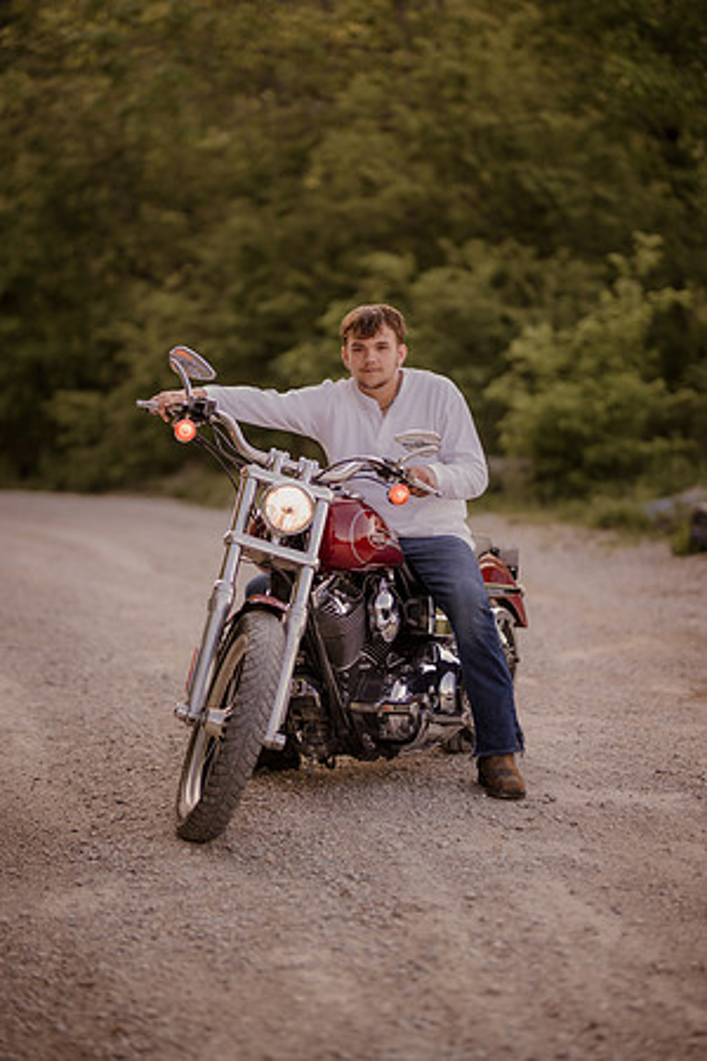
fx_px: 2504
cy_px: 530
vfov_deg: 23.9
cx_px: 354
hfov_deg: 16.1
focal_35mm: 85
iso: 100
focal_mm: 85
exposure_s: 1/500
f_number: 1.4
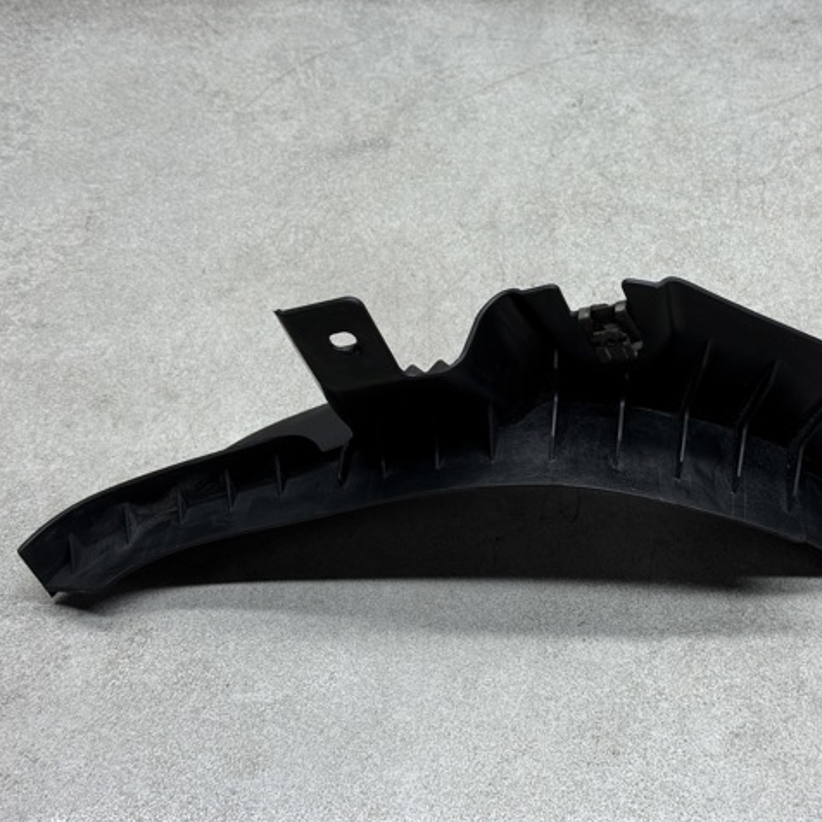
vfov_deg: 30.0
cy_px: 410
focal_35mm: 57
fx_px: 1531
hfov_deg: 29.9
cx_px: 535
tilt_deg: -49.7
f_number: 1.78
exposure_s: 1/187
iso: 50
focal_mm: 6.76
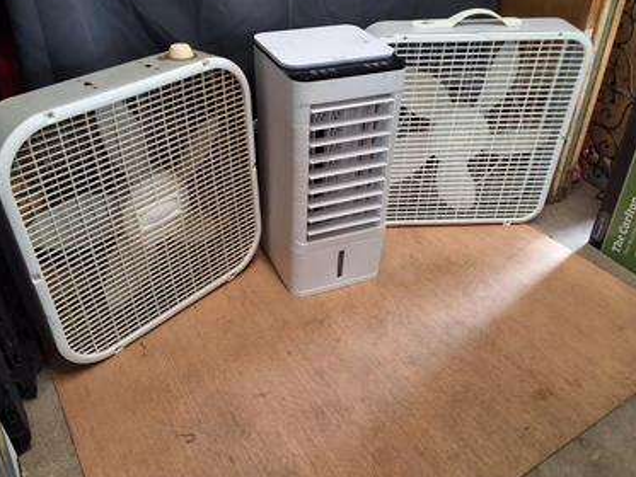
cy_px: 228
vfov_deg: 46.8
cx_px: 298
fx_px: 551
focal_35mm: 30
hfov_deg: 59.9
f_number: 1.9
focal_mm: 2.91
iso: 160
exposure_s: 1/30
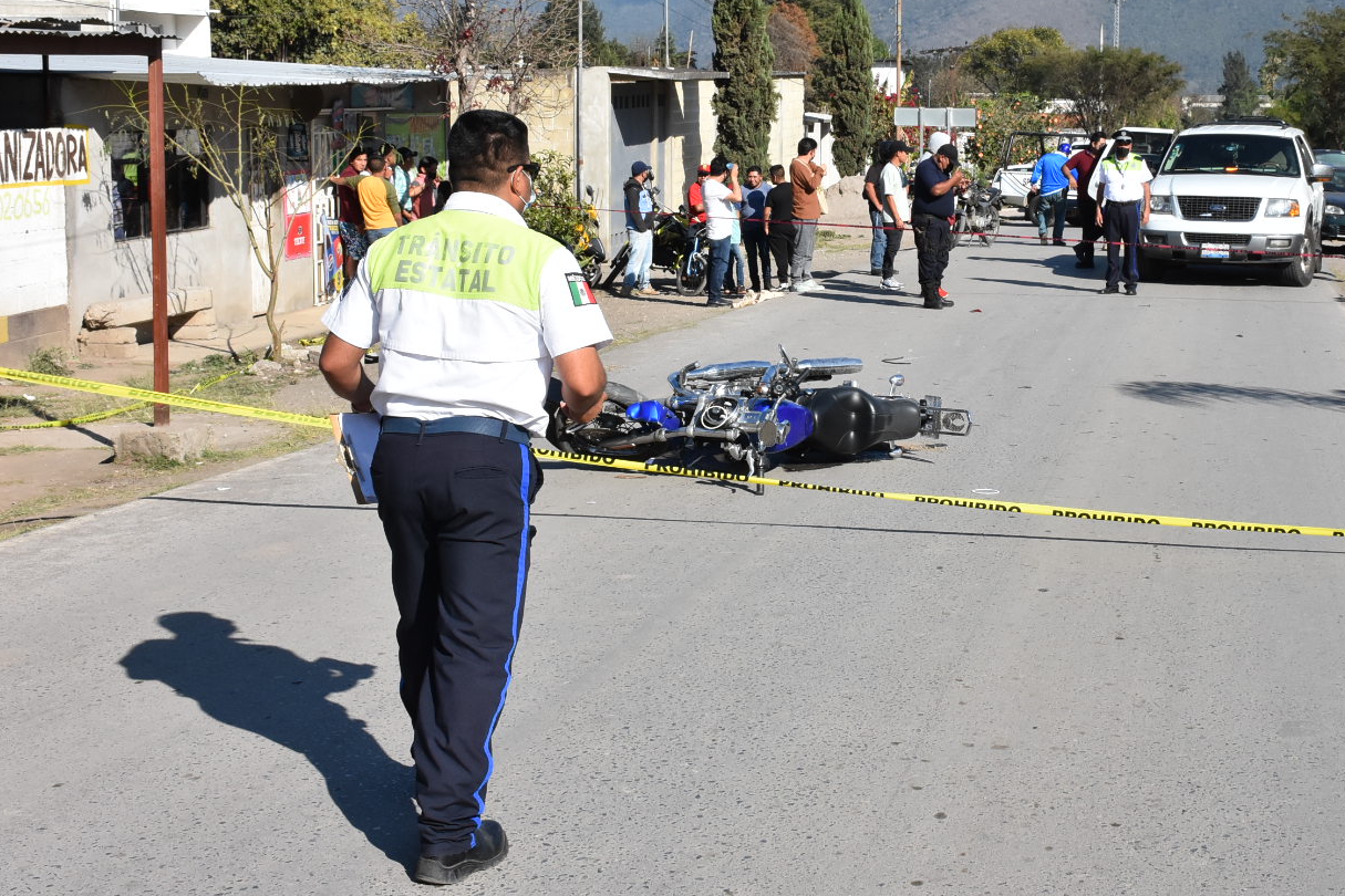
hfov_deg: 33.2
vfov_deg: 22.5
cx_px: 837
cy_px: 308
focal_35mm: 60
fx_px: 2241
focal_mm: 30
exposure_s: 1/800
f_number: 14
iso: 800
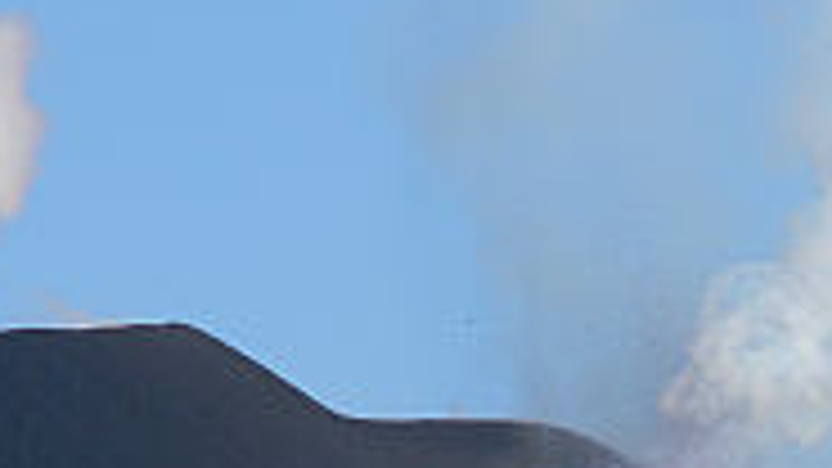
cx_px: 769
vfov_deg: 1.1
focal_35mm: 1114
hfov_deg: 1.9
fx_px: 24573
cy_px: 567
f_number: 5.6
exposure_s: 1/320
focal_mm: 88.8
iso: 80
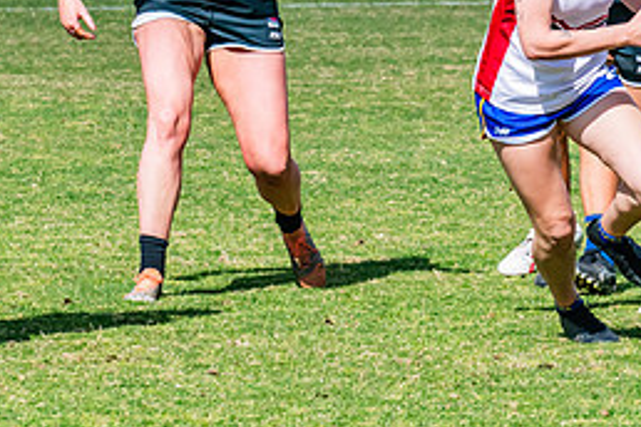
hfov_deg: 4.5
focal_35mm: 461
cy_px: 49
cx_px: 604
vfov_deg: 3.0
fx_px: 8208
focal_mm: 170
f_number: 11
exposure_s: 1/1250
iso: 800
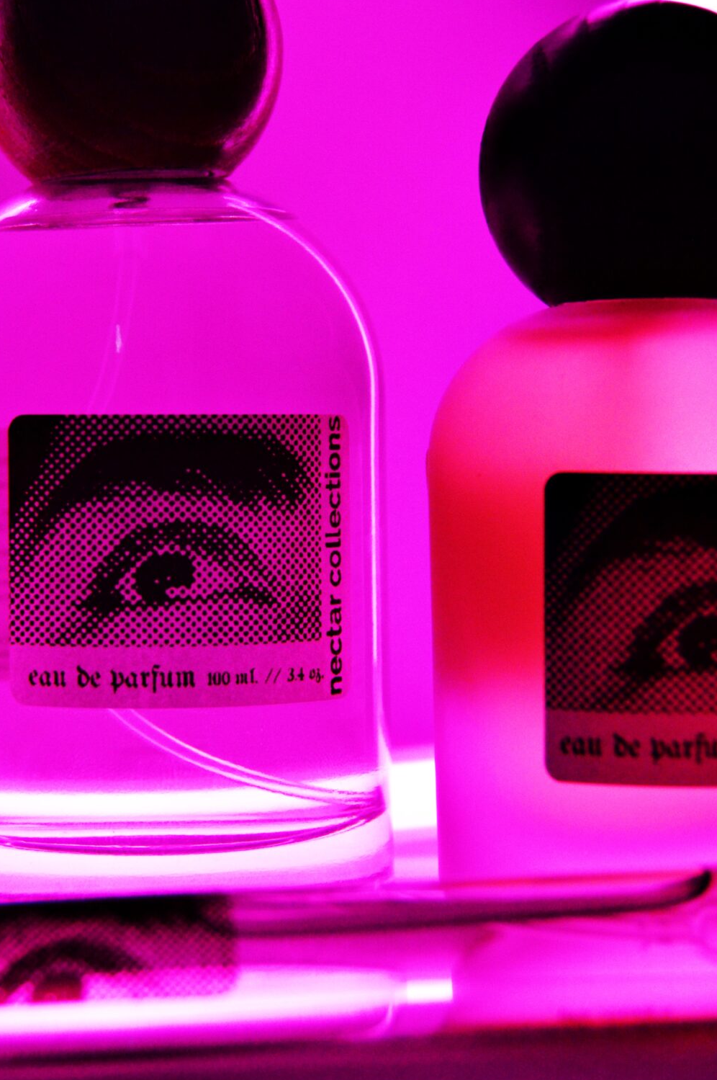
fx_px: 2455
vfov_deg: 24.8
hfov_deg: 16.5
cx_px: 121
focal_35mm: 82
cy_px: 465
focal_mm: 32
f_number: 5
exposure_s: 1/100
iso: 400
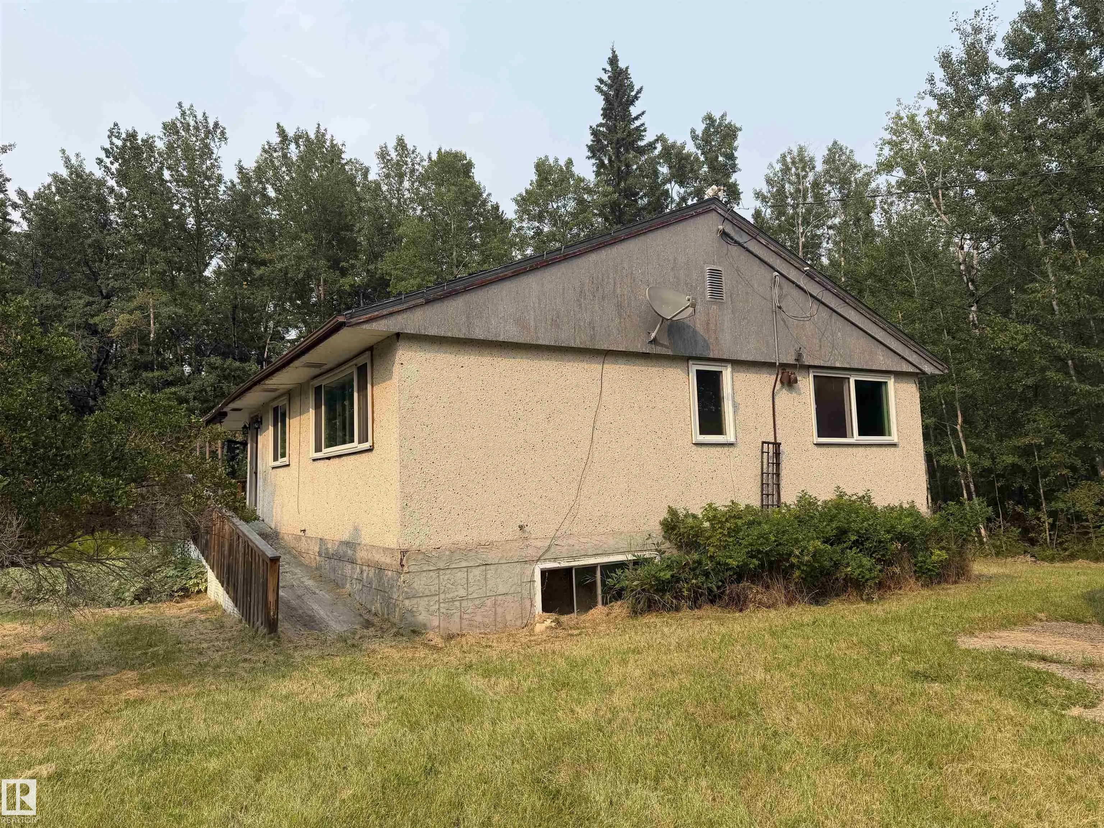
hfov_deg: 71.6
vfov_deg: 56.8
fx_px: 765
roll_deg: +1.8
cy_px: 414
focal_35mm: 24
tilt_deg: +5.4
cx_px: 552
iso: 80
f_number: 1.78
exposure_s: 1/3145
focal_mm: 6.76
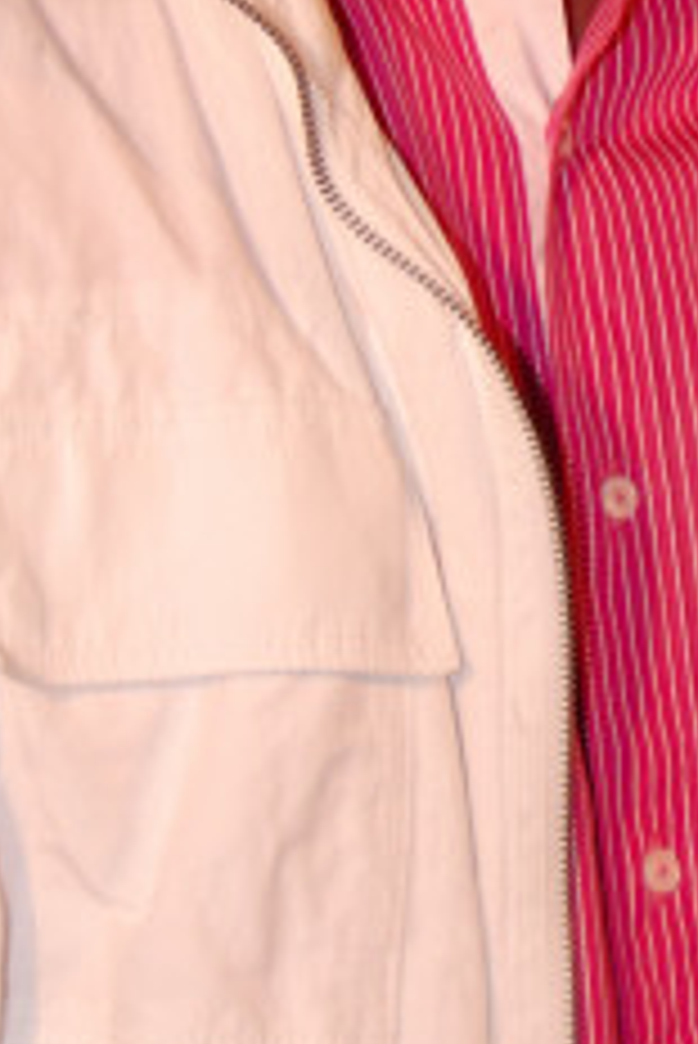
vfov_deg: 7.4
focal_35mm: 278
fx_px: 8073
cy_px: 63
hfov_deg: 4.9
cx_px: 1155
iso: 400
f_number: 4.8
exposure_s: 1/125
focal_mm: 42
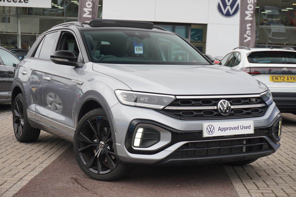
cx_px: 148
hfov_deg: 32.7
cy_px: 98
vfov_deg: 22.0
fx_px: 505
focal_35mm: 62
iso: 125
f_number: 5.6
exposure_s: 1/90
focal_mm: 41
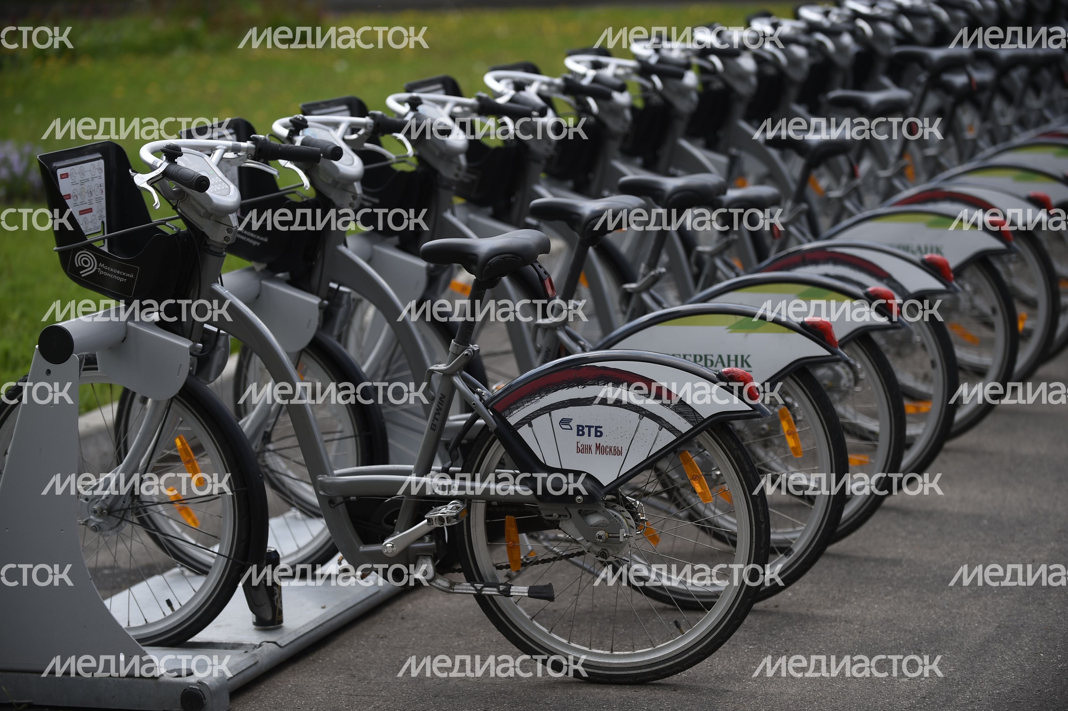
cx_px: 534
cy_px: 356
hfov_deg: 20.0
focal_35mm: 102
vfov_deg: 13.4
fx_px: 3024
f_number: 2.8
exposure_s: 1/1000
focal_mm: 102
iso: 100
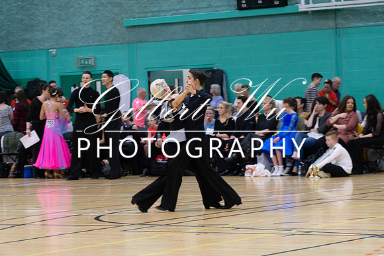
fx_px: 1408
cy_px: 128
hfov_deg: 15.5
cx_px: 192
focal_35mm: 132
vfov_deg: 10.4
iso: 1250
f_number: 4
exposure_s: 1/160
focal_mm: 88
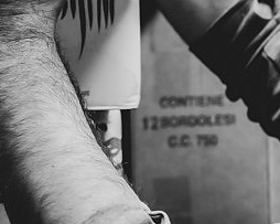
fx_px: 1590
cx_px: 423
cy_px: -4
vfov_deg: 8.0
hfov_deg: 9.8
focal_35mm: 192
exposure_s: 1/125
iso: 3200
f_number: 3.5
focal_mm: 52
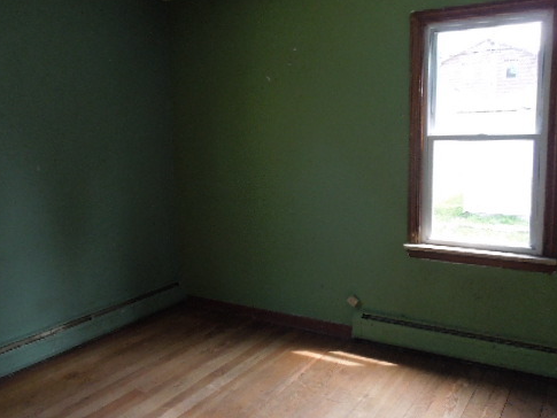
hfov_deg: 55.3
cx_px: 265
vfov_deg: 43.0
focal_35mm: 33
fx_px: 531
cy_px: 207
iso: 640
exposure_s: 1/125
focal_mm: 4.5
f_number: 3.3
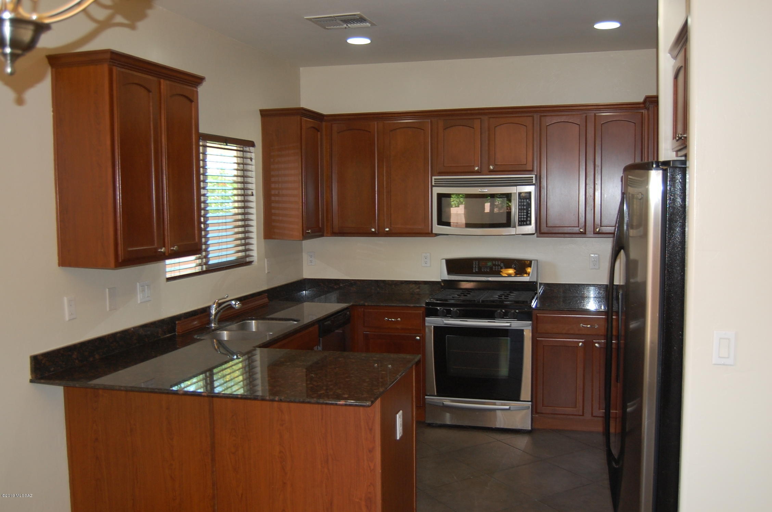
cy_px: 256
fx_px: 739
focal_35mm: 34
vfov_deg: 38.2
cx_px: 386
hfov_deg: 55.2
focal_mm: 23
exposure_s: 1/60
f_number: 3.8
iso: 400
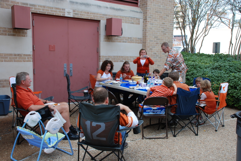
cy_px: 80
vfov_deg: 36.9
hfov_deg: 53.1
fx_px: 241
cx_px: 120
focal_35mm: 36
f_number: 5.6
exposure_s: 1/125
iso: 125
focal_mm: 24
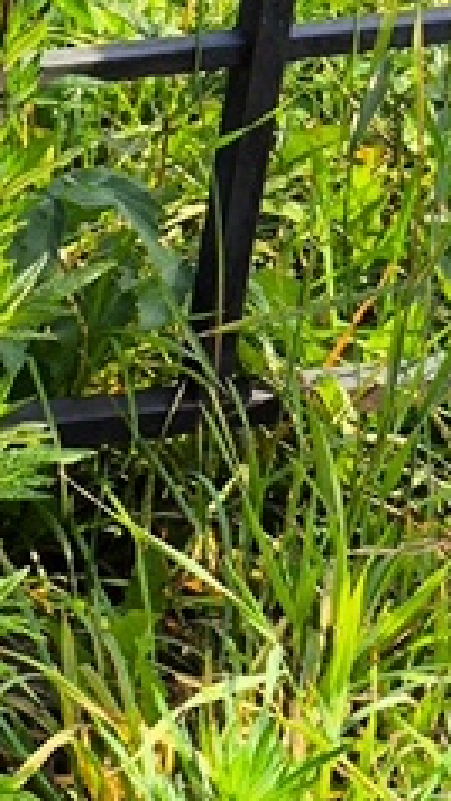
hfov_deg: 6.1
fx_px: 3888
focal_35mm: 183
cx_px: -883
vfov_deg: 11.7
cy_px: 145
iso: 50
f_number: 1.7
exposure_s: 1/579
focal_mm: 4.71
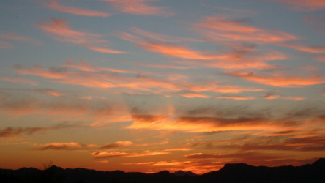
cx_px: 164
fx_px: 1009
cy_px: 96
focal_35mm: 117
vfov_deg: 10.4
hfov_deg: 18.3
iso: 100
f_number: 4.9
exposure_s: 1/180
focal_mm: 17.4
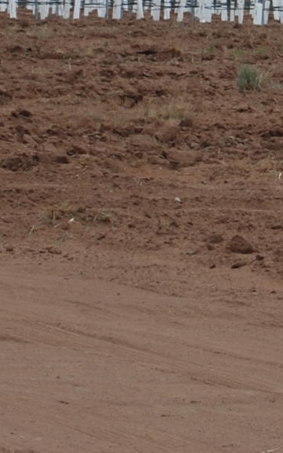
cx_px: 348
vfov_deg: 4.8
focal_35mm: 439
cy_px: -238
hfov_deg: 3.0
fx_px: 5413
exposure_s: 1/200
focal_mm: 55
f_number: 7.1
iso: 100
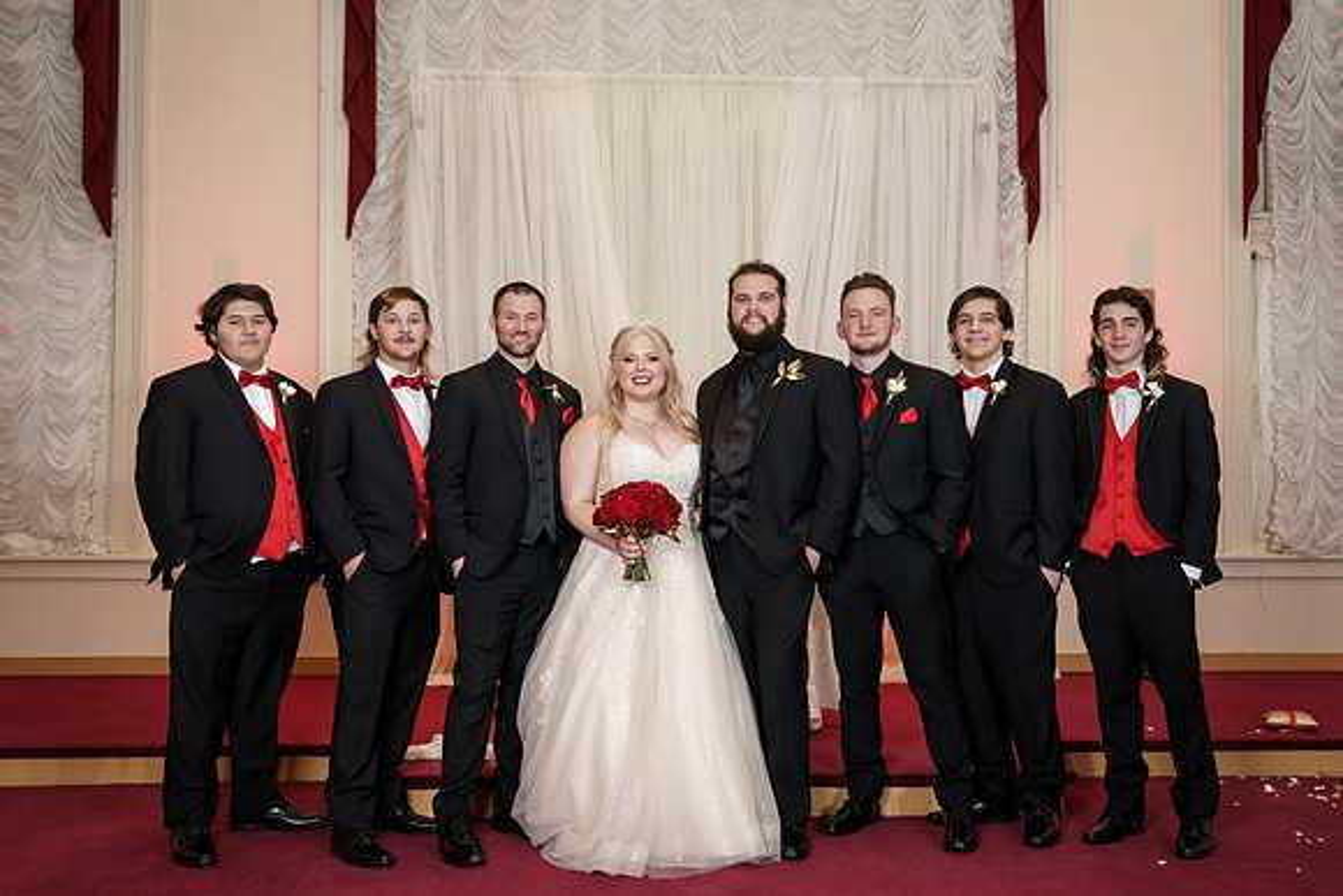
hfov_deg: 51.8
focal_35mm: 37
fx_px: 1381
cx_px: 702
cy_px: 470
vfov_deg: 35.9
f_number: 4
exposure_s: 1/160
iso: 2000
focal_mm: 35
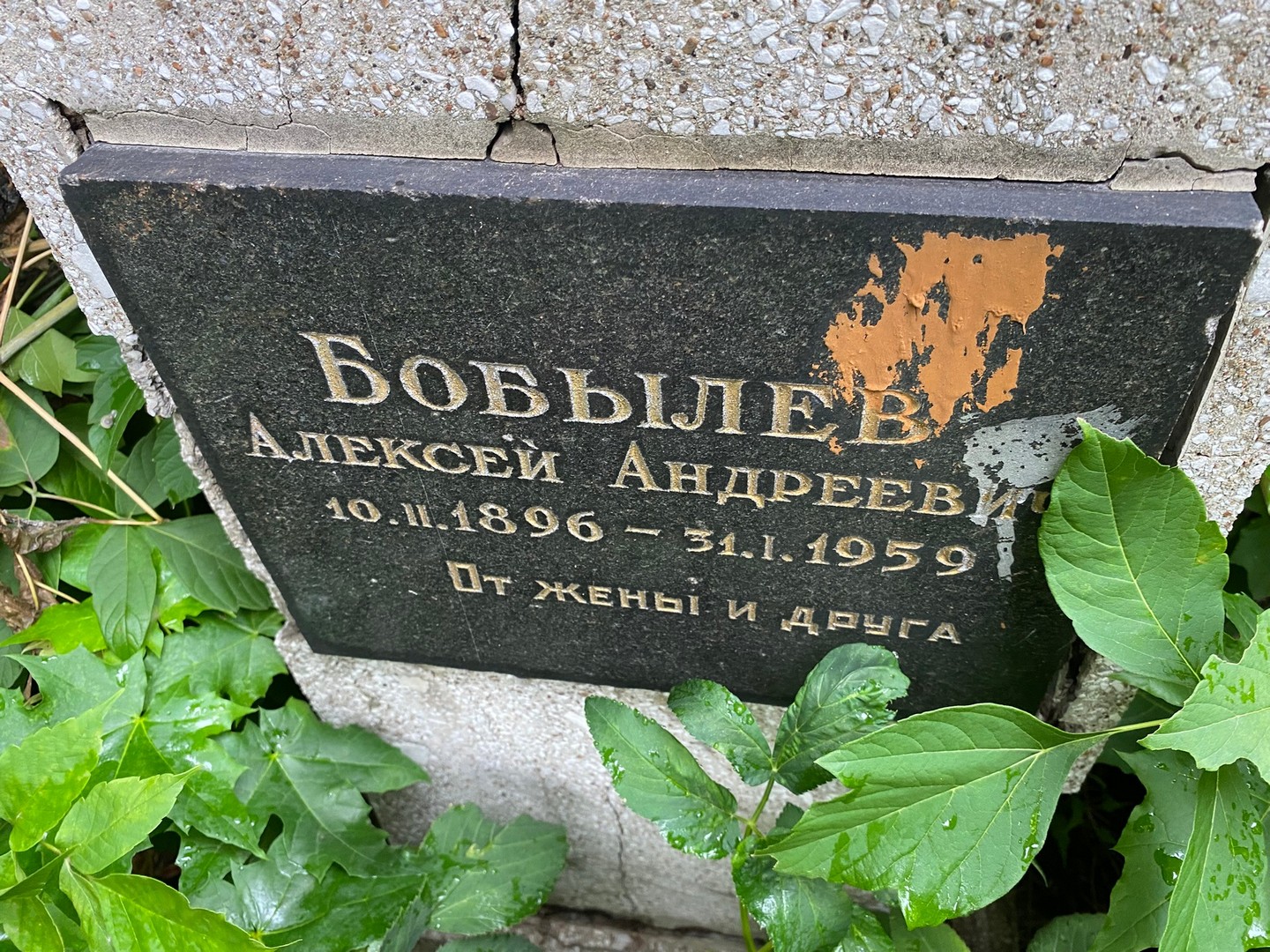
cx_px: 635
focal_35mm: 26
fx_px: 954
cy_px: 476
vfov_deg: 53.1
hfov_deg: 67.3
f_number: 1.8
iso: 125
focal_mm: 4.25
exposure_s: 1/84
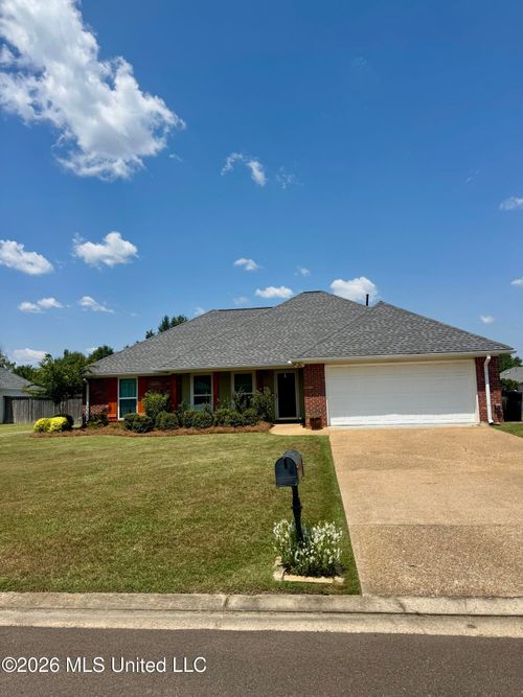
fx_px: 484
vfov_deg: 71.6
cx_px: 262
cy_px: 348
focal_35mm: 24
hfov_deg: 56.8
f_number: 1.78
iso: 80
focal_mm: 6.76
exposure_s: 1/6410
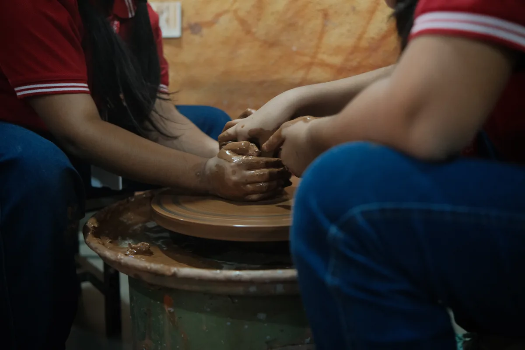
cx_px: 262
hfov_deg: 54.4
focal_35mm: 35
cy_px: 175
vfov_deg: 37.9
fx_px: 510
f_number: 2
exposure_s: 1/70
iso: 3200
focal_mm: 23
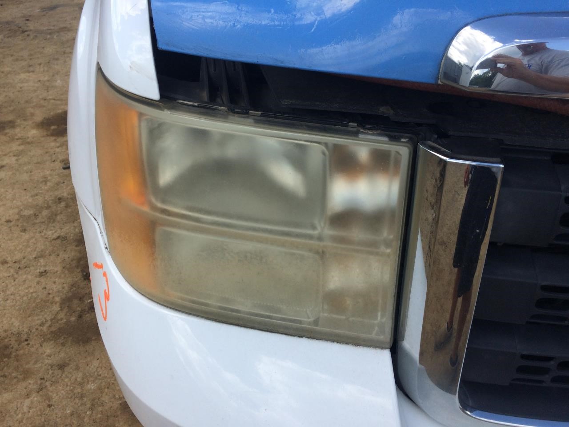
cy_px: 214
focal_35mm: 29
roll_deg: -1.2
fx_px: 477
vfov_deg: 48.2
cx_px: 284
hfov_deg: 61.7
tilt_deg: -34.0
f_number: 2.2
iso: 32
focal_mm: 4.15
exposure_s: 1/1325
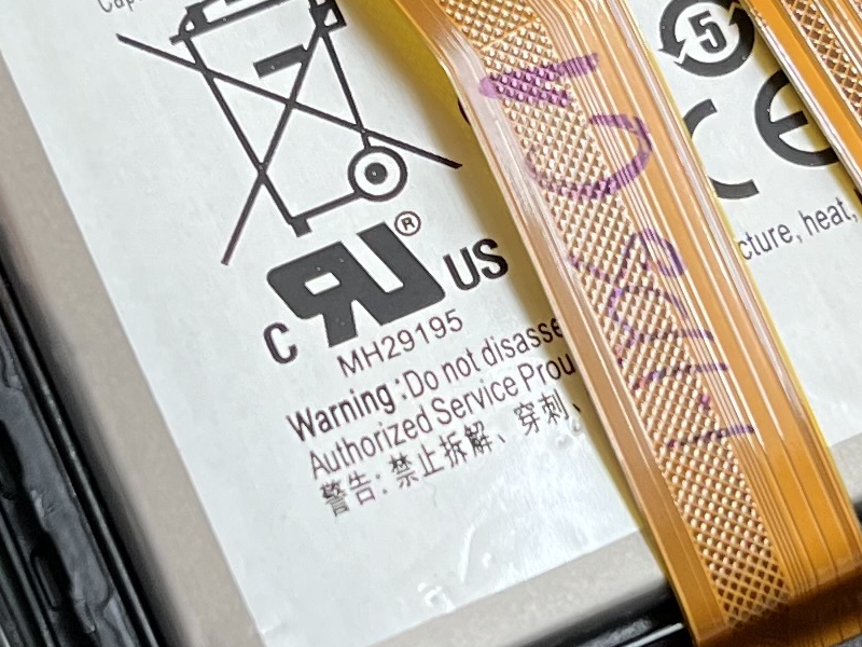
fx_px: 3262
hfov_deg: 15.0
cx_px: 333
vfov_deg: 11.3
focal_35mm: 131
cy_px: 68
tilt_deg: -68.3
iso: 80
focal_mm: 5.7
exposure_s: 1/100
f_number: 1.5
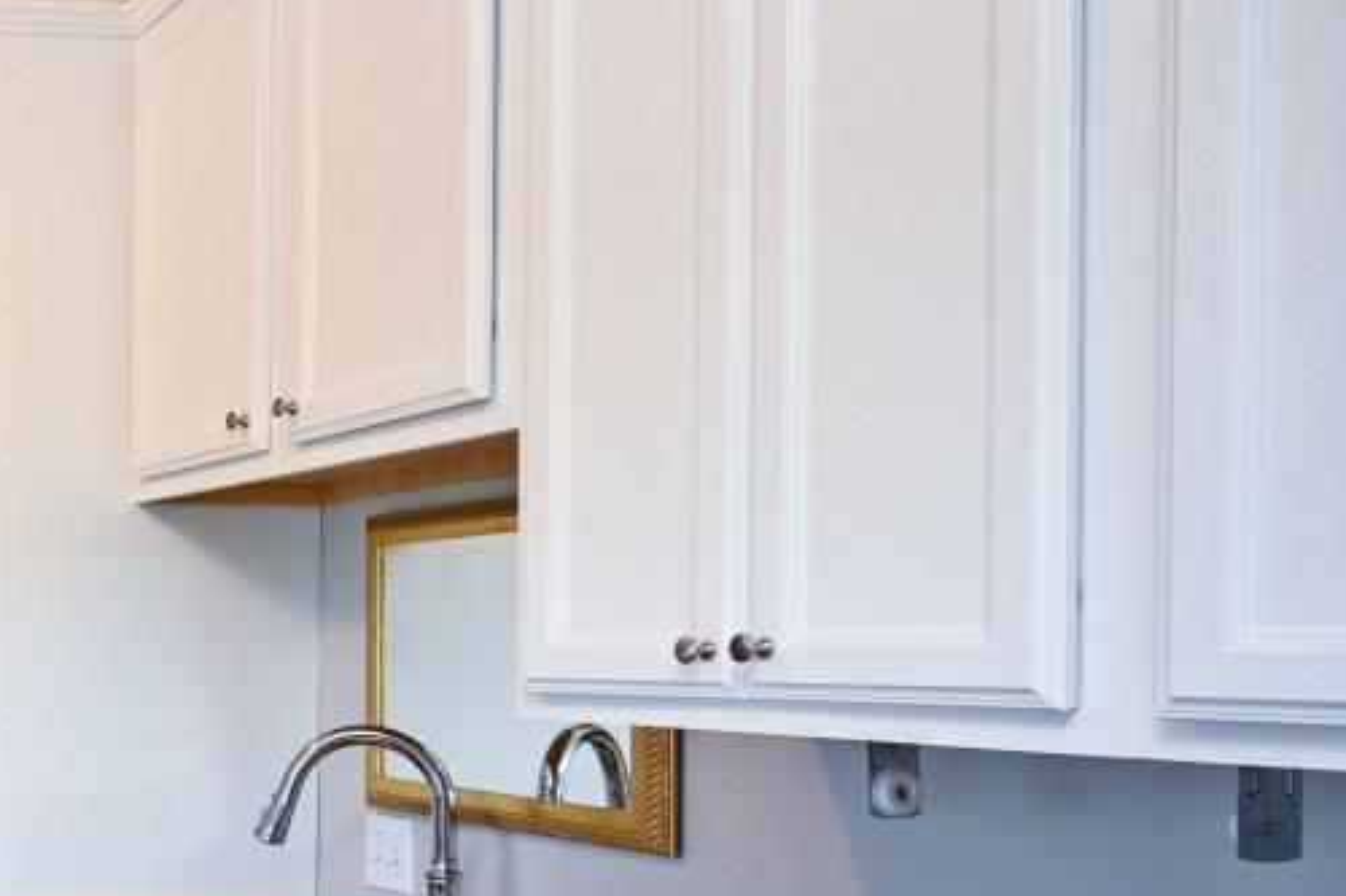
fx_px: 1570
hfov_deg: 31.4
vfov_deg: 31.3
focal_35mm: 42
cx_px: -533
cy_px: 675
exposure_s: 1/60
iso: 250
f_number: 4
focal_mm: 14
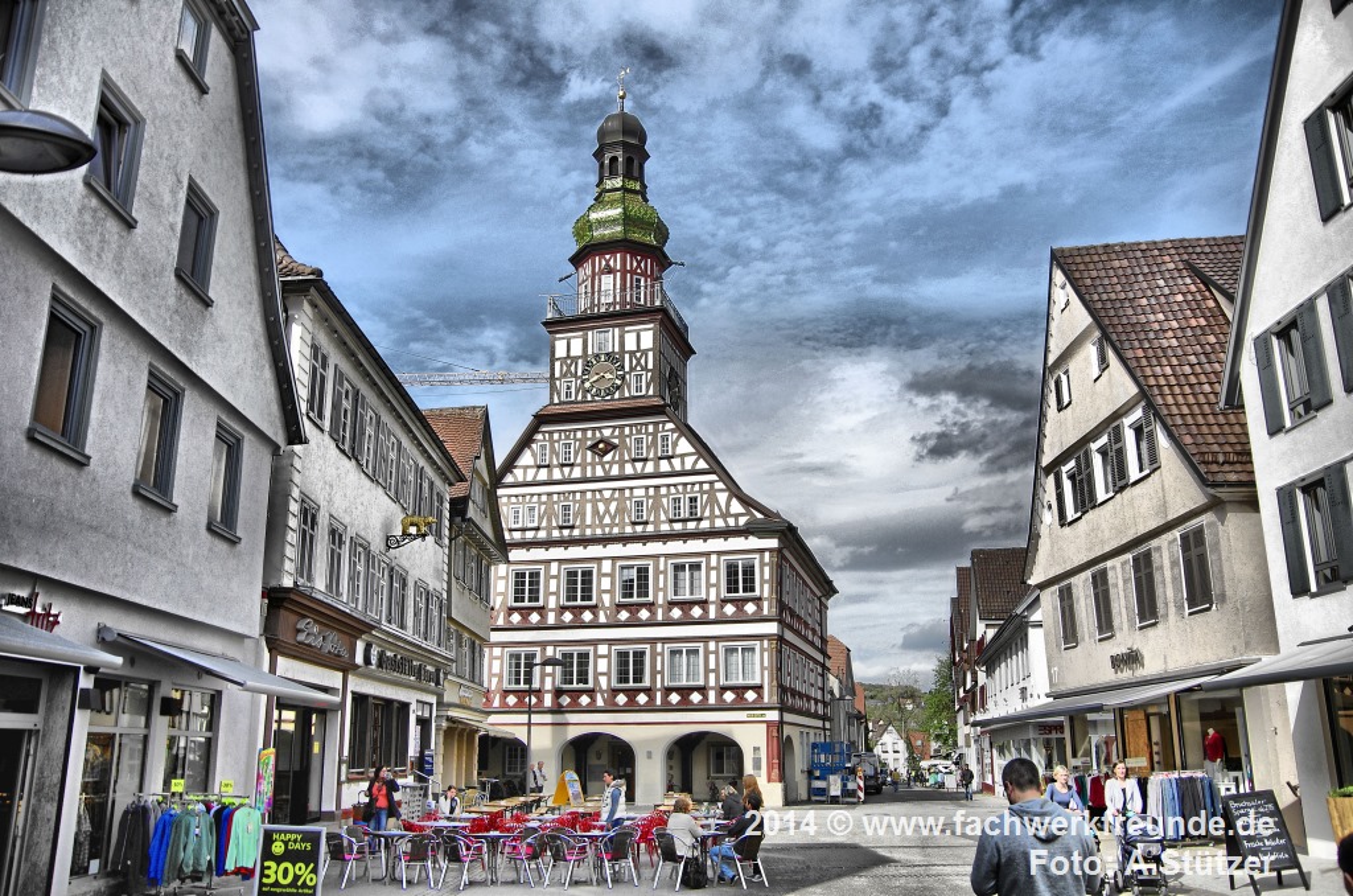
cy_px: 448
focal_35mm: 27
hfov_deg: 67.5
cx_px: 676
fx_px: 1013
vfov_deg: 47.7
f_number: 5
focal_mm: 18
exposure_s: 1/500
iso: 200
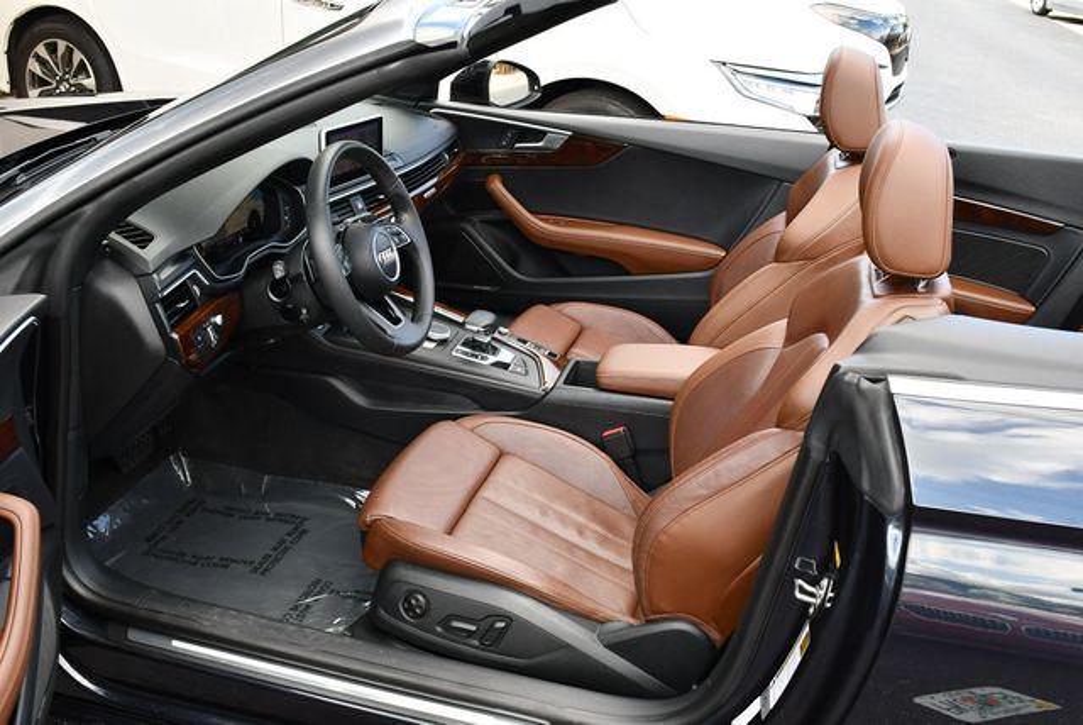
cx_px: 542
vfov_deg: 36.9
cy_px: 362
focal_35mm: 36
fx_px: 1084
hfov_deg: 53.1
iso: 400
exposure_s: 1/250
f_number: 5.6
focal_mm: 18
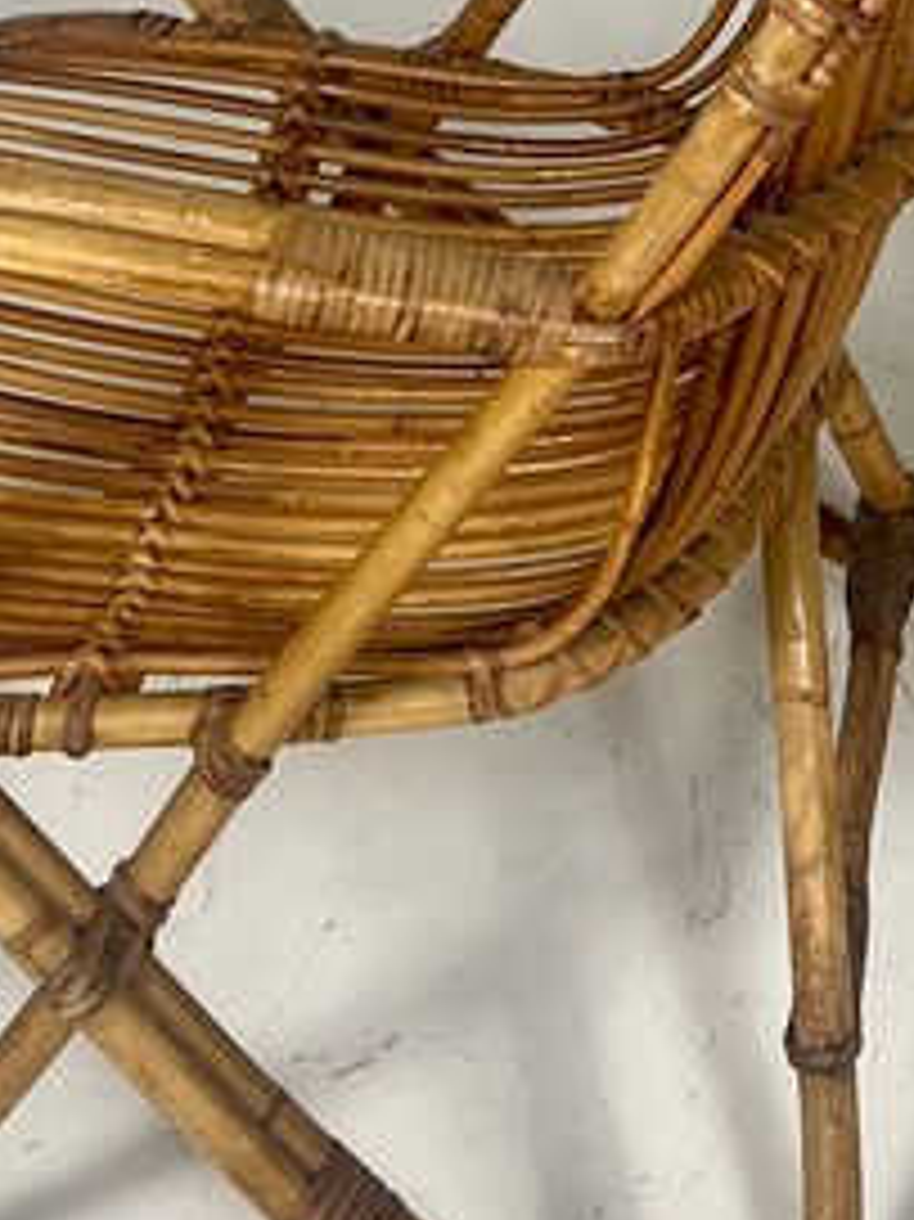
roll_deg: +1.2
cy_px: -378
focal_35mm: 115
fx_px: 4052
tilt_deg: -26.1
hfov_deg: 12.5
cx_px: 1121
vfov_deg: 16.2
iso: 50
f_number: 1.5
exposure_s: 1/121
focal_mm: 5.7
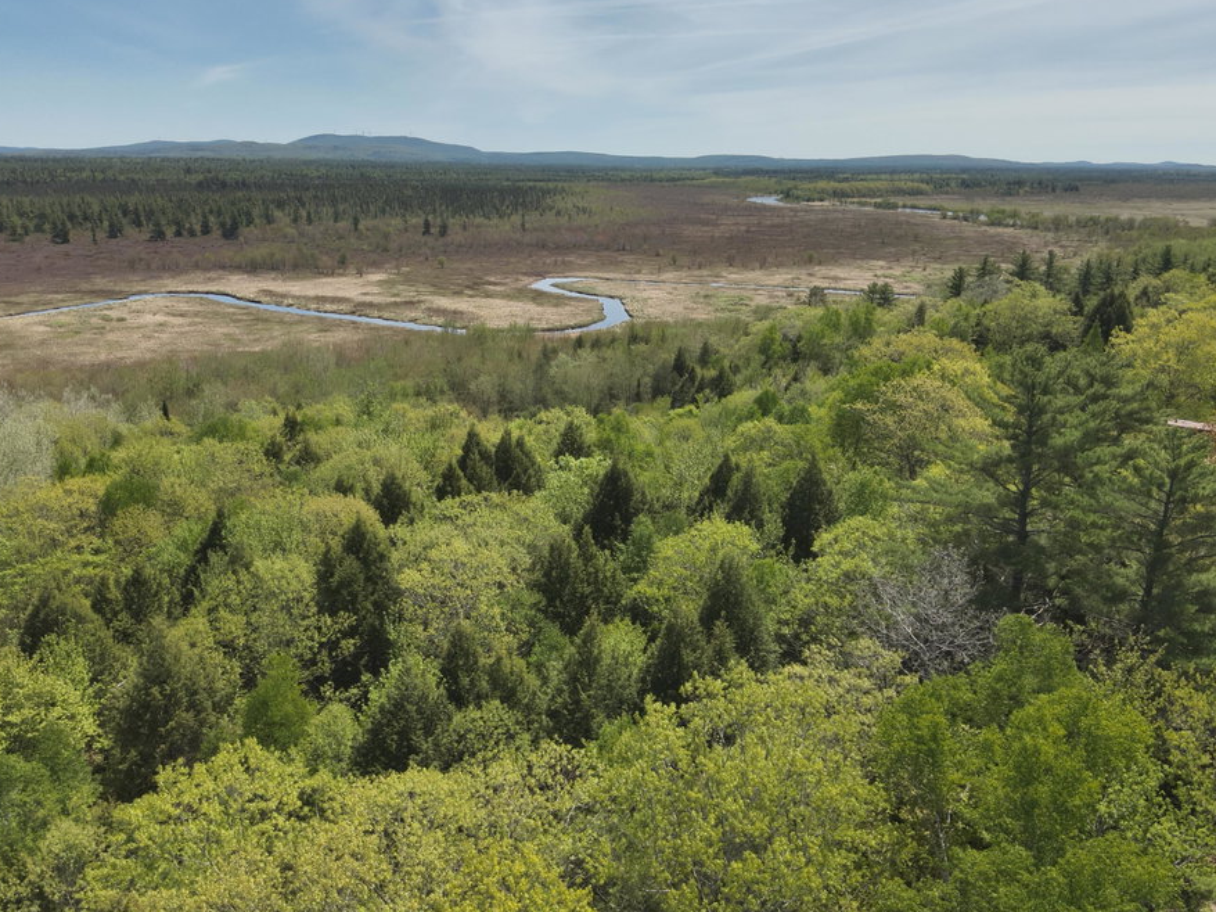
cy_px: 413
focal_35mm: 28
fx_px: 983
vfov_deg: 49.7
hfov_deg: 63.5
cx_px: 600
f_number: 2.8
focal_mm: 4.4
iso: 100
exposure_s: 1/1000
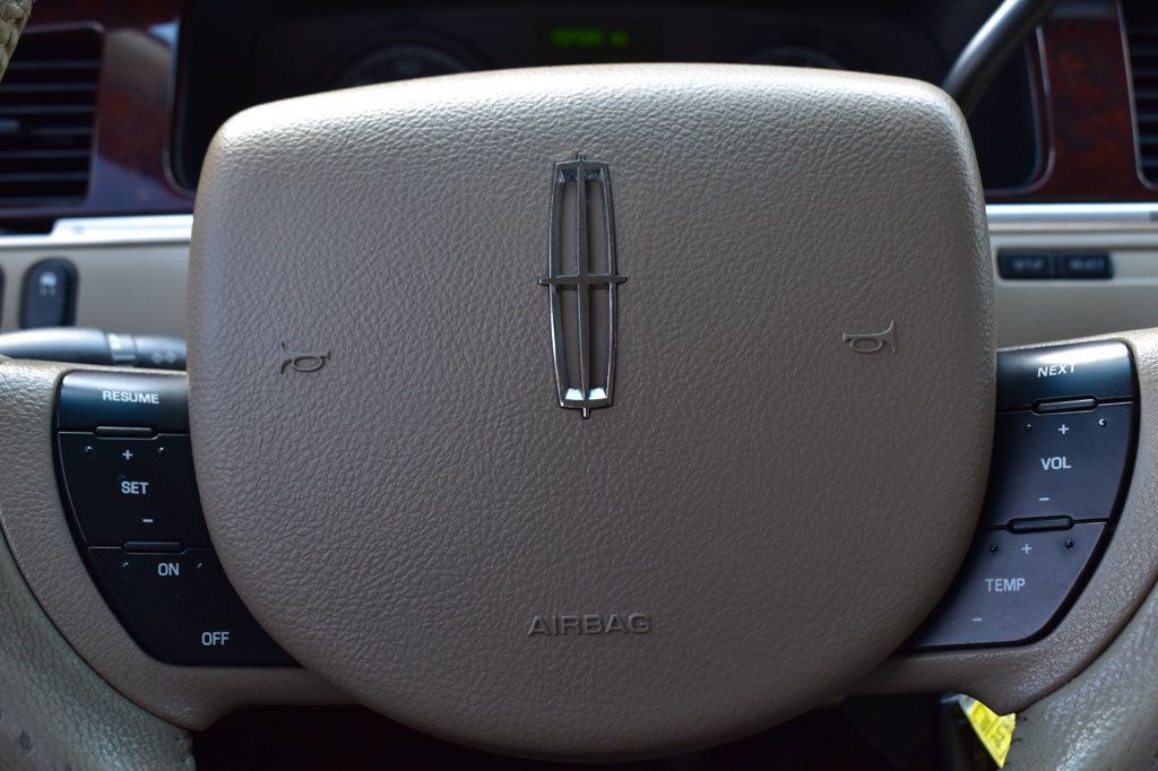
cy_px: 386
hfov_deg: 42.3
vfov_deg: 28.9
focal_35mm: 46
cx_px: 579
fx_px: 1495
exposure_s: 1/30
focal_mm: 31
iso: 400
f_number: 7.1
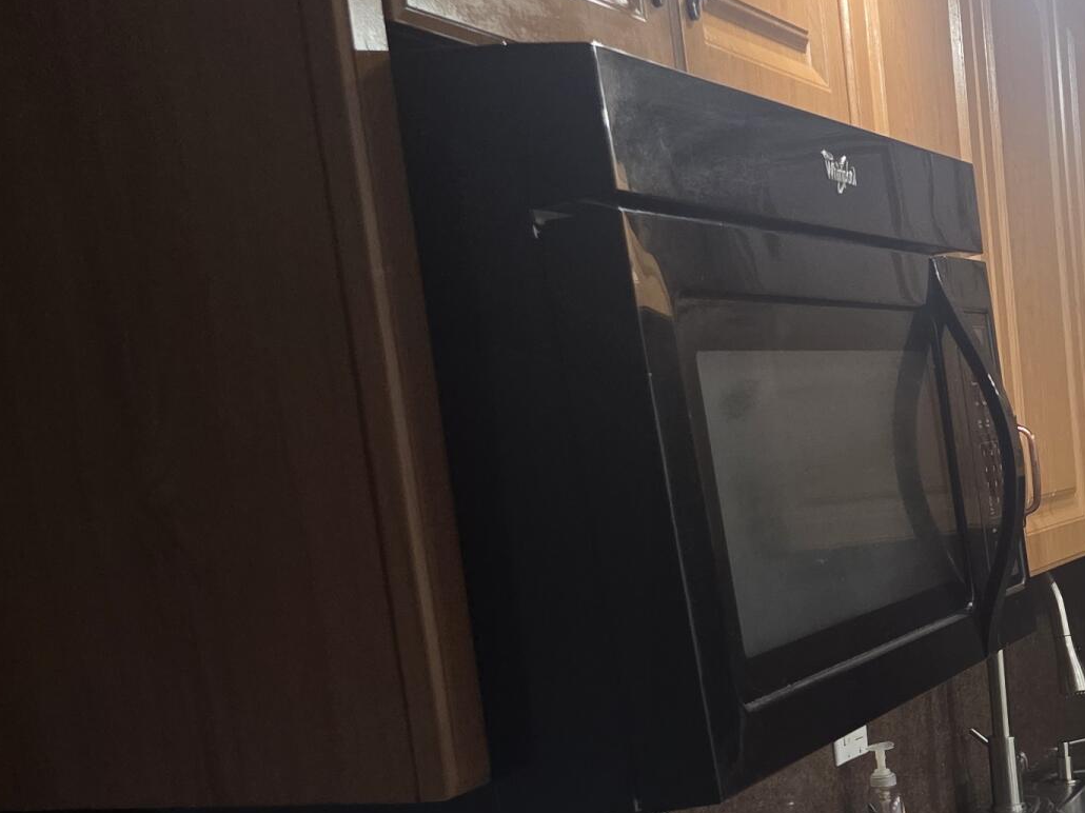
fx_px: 2100
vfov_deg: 20.9
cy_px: 875
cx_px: 1533
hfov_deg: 24.1
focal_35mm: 67
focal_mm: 6.25
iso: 320
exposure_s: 1/120
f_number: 1.7
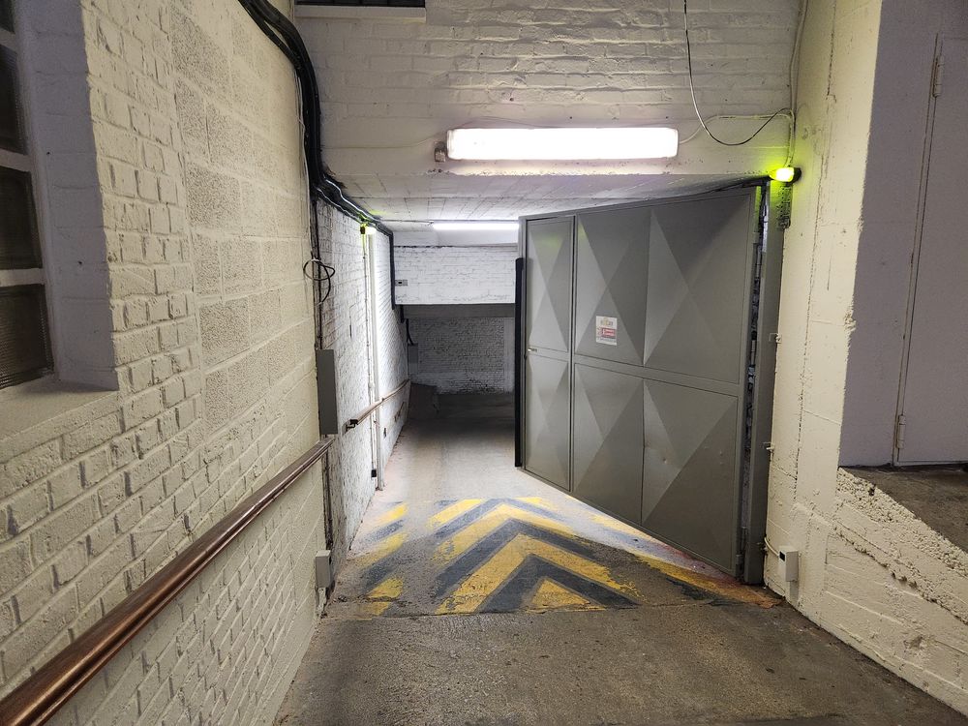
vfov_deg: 58.9
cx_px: 484
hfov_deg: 73.9
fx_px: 643
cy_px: 363
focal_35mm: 23
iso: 500
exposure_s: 1/100
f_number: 1.8
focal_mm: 5.4
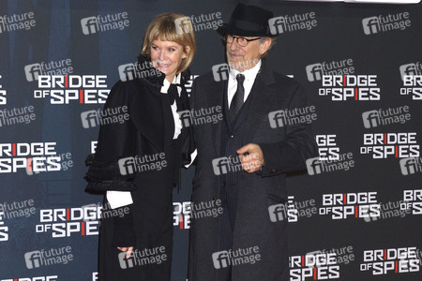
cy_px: 140
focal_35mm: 105
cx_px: 211
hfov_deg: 19.5
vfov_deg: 13.0
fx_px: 1231
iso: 800
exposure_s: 1/400
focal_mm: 50
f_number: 6.3
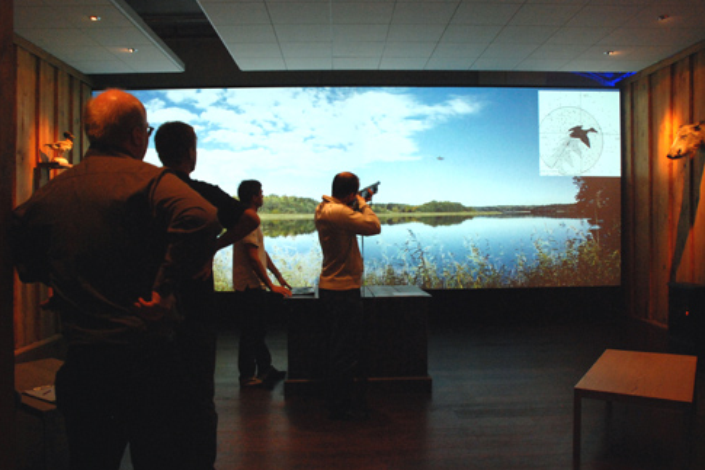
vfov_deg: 42.3
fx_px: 607
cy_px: 234
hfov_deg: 60.3
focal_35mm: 31
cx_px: 350
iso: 1000
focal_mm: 20
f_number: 5
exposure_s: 1/20
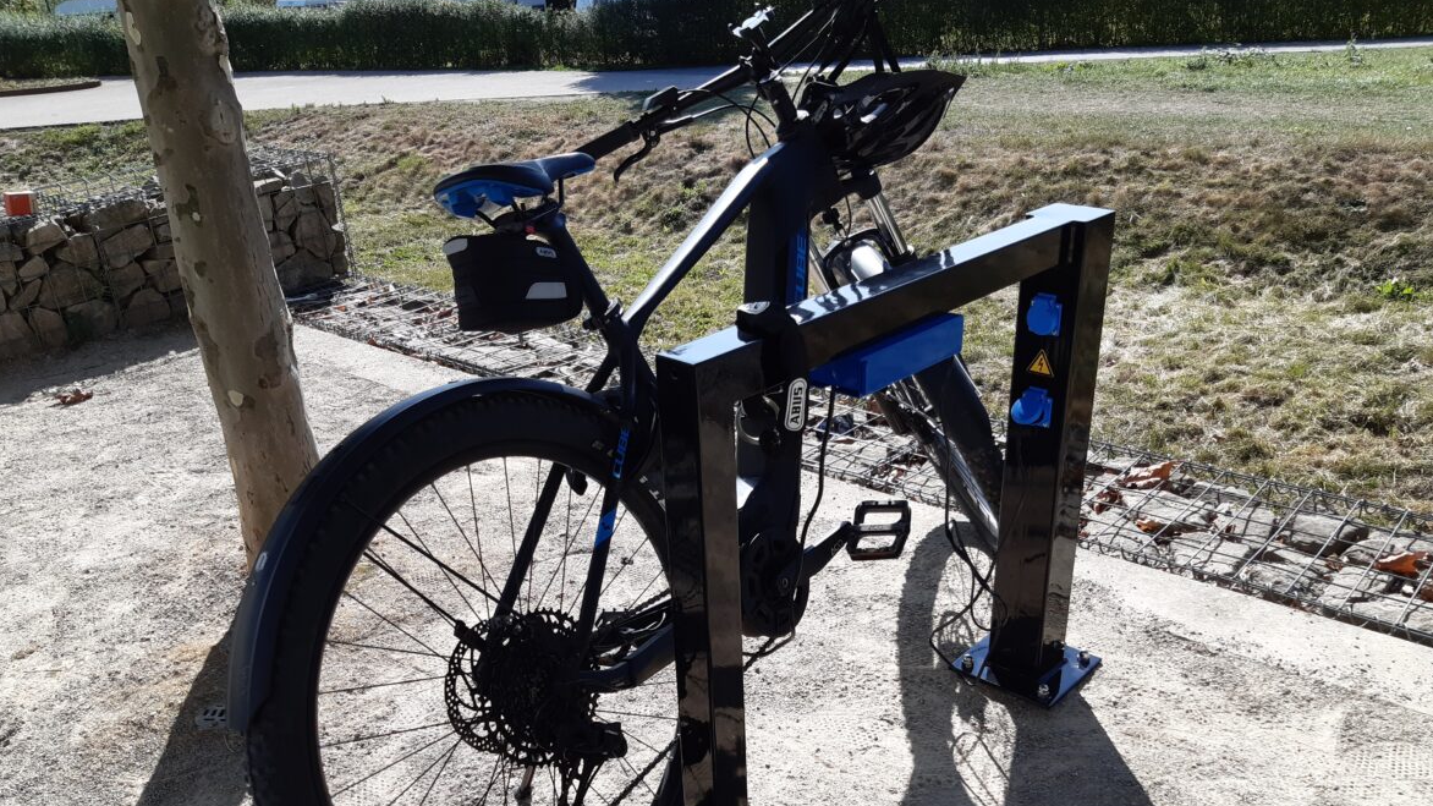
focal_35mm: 29
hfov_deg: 66.1
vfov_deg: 39.8
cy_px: 523
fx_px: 1102
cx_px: 707
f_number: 1.7
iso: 40
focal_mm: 3.92
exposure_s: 1/1209
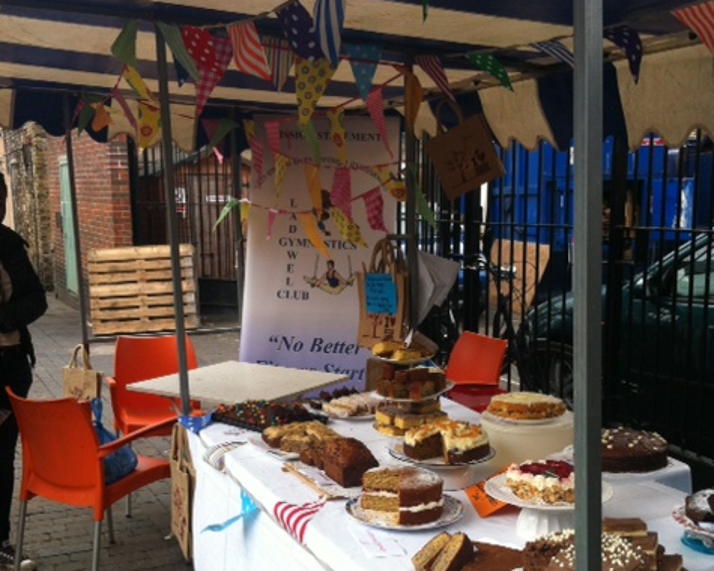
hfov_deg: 40.3
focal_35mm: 46
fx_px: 972
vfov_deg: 32.6
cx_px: 358
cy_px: 349
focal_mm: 3.85
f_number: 2.8
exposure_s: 1/397
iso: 80
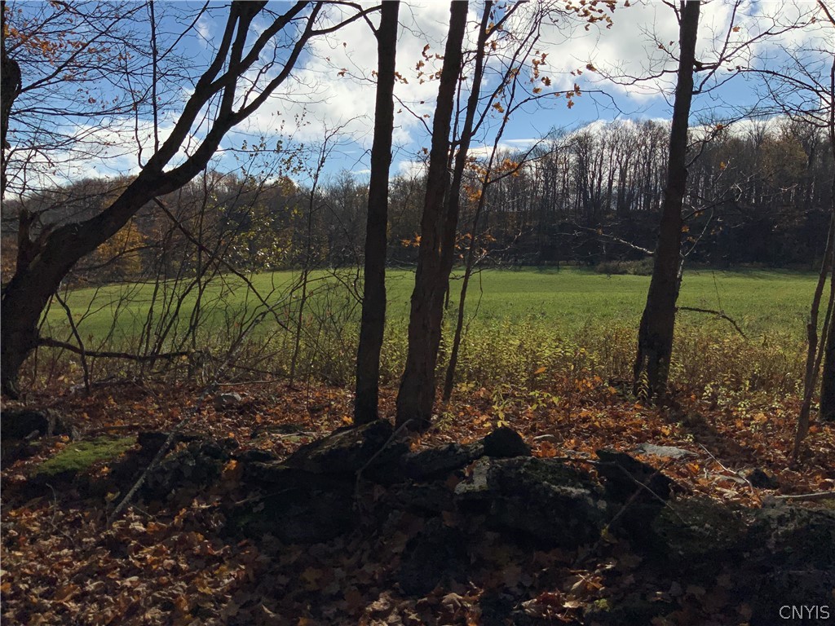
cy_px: 313
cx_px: 418
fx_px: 700
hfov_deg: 61.7
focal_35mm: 29
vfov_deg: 48.2
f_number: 1.8
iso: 20
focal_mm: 3
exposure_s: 1/12658
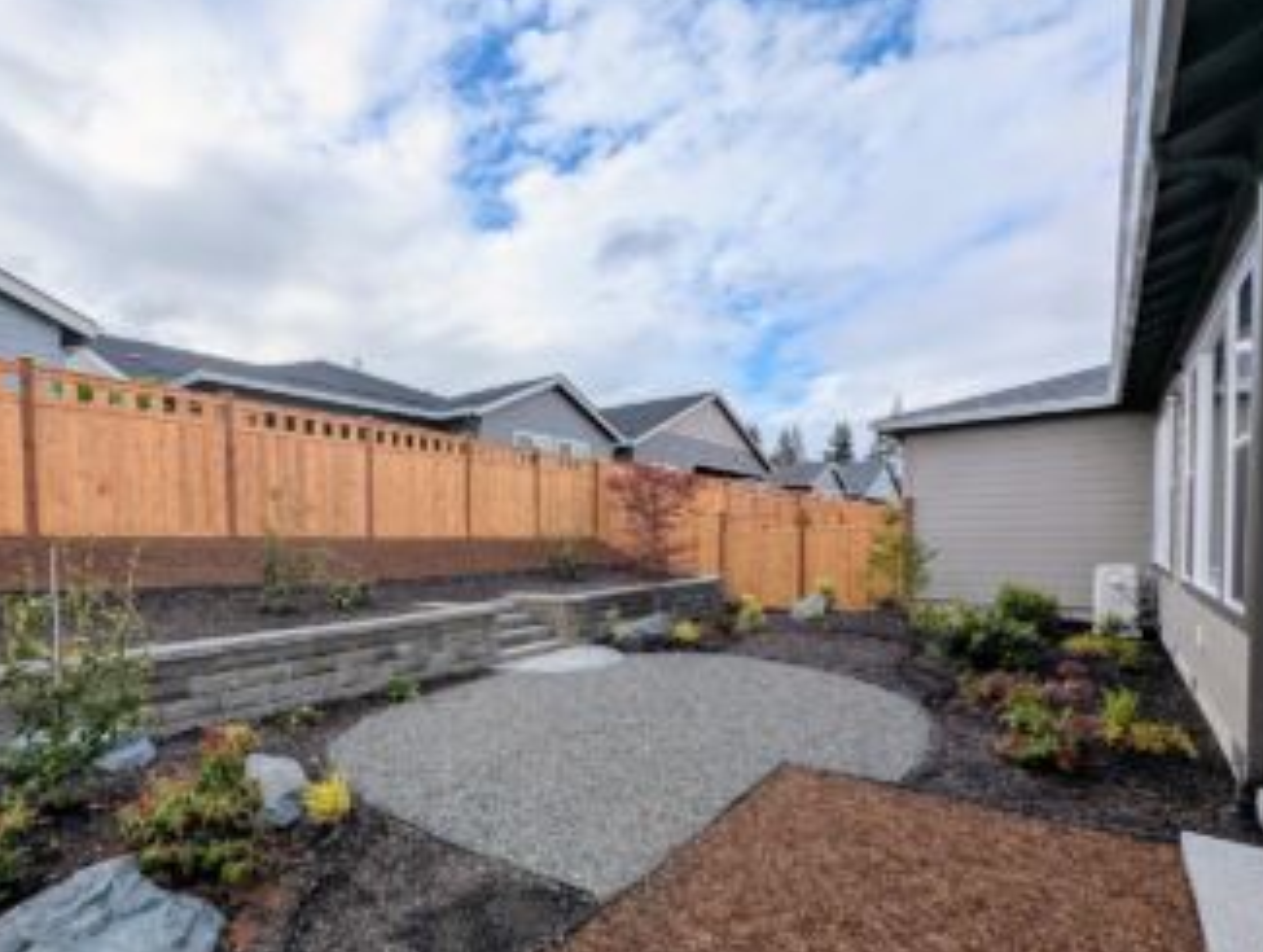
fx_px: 585
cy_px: 558
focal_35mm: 16
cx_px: 544
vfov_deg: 77.6
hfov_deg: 93.8
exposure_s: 1/1751
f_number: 2.2
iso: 50
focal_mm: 1.95
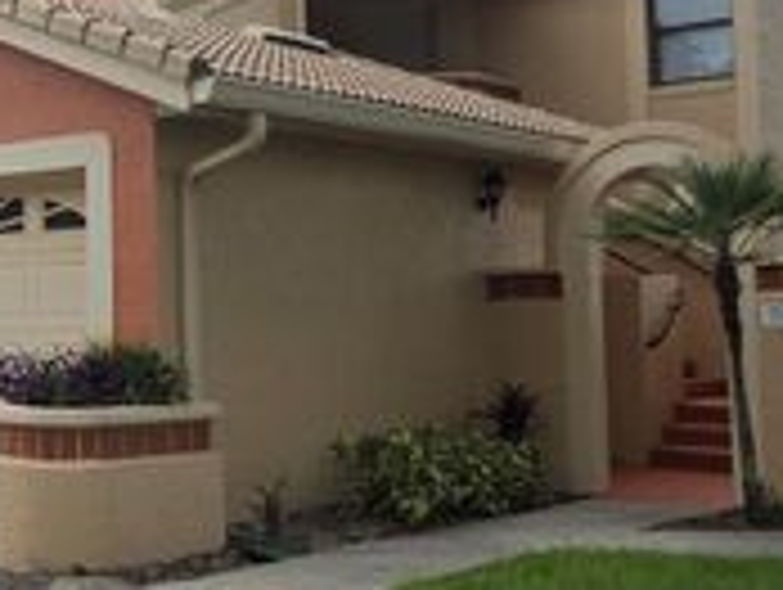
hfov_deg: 27.2
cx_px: -50
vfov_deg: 22.2
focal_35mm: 66
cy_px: 214
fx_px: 1495
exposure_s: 1/4333
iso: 80
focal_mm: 6.3
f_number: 1.7
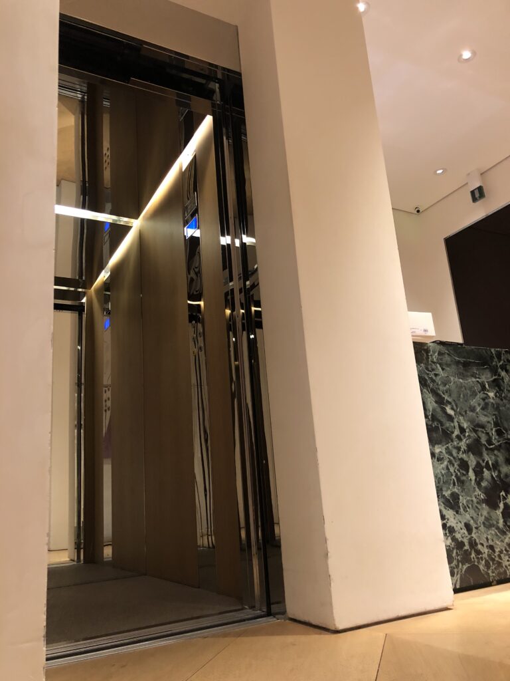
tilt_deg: +16.4
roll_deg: +4.9
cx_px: 255
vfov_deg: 61.7
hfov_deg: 48.2
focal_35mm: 29
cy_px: 340
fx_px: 570
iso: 64
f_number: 1.8
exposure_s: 1/16
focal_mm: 3.99
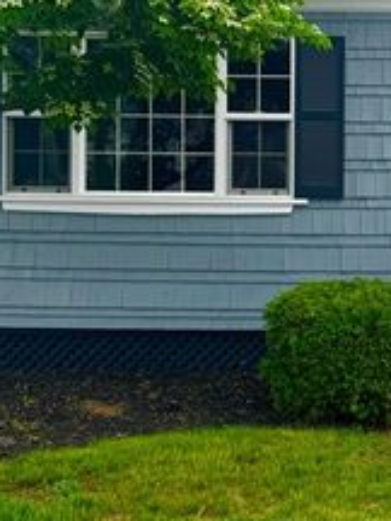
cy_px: 187
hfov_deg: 19.0
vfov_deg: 26.2
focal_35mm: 74
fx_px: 1114
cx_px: 444
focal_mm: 6.76
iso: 80
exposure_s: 1/1818
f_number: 1.78
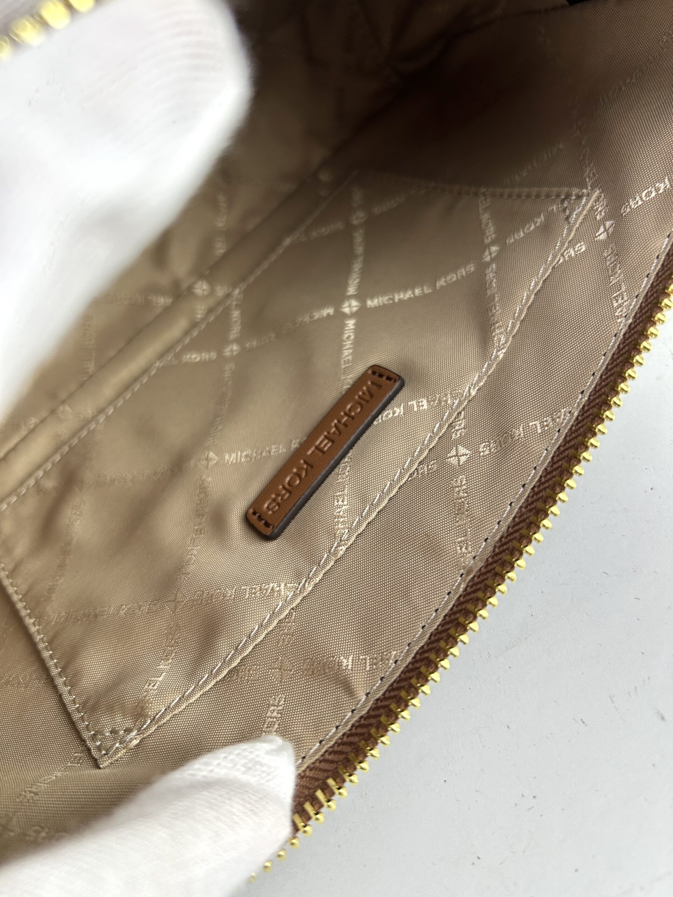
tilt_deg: -54.4
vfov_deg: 67.3
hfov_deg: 53.1
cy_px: 448
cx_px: 336
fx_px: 674
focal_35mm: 26
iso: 50
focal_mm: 5.7
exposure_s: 1/100
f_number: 1.5
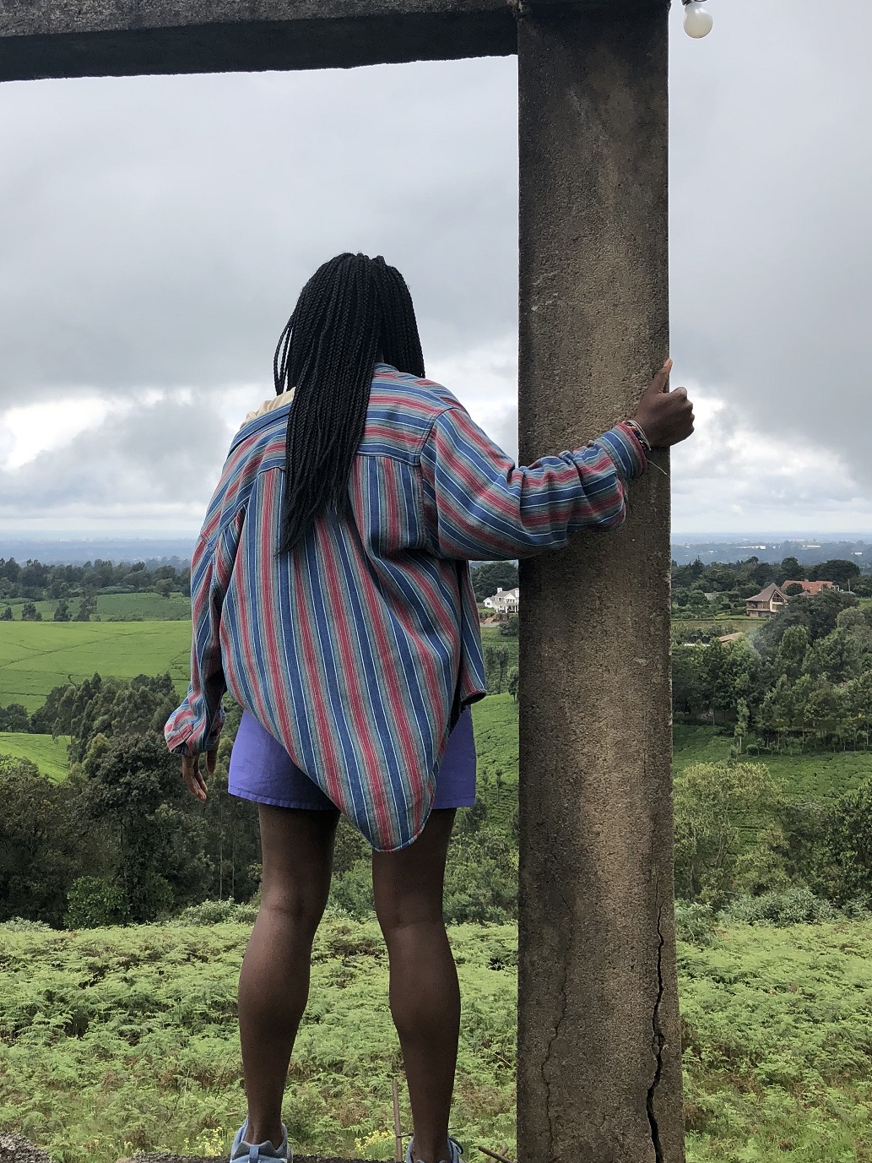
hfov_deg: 34.9
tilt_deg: +3.2
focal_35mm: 41
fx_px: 1377
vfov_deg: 45.5
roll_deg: -0.5
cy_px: 462
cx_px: 307
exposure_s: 1/1143
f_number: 1.8
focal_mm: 3.99
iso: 20
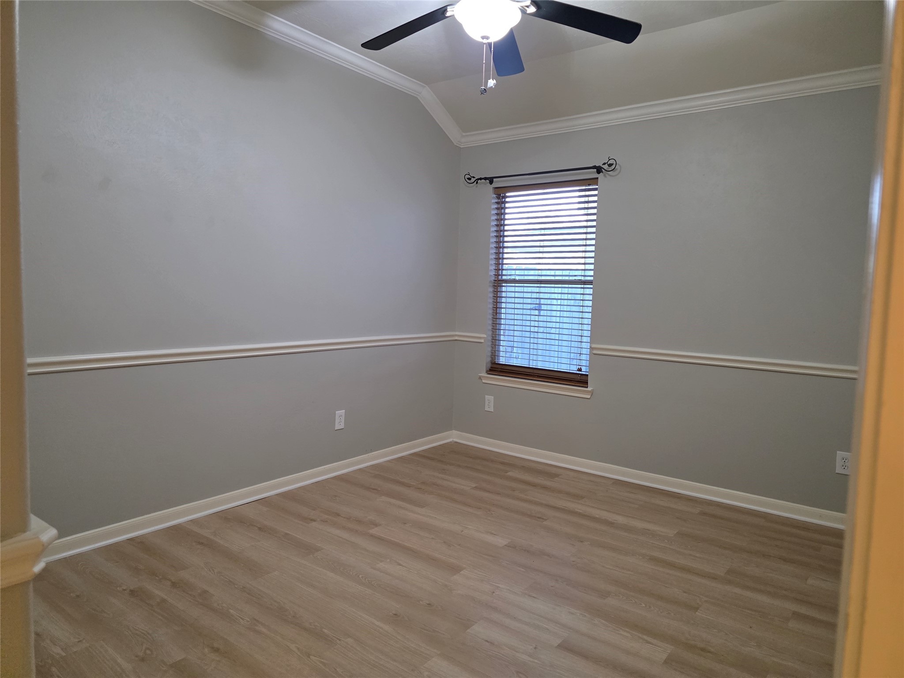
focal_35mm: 23
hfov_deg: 73.9
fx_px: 601
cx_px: 452
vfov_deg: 58.9
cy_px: 339
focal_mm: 6.3
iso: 640
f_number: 1.7
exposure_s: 1/120
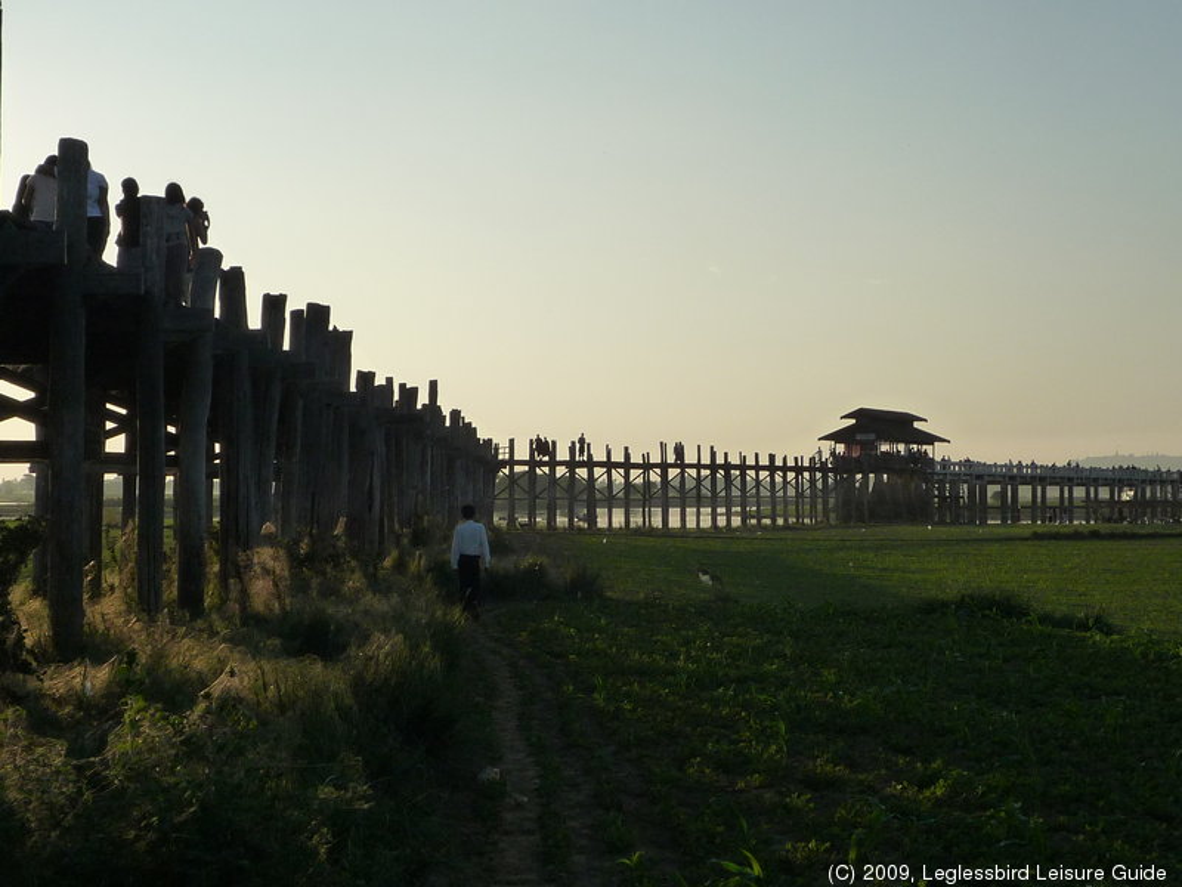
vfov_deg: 24.8
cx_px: 591
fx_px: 2015
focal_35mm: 59
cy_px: 444
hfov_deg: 32.7
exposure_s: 1/1000
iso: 160
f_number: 5
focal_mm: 7.3
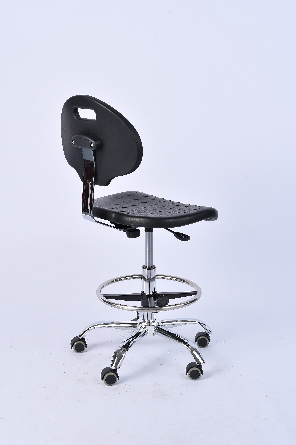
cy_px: 222
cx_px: 148
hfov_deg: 22.6
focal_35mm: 60
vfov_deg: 33.4
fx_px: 740
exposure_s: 1/125
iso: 125
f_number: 9
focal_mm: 40
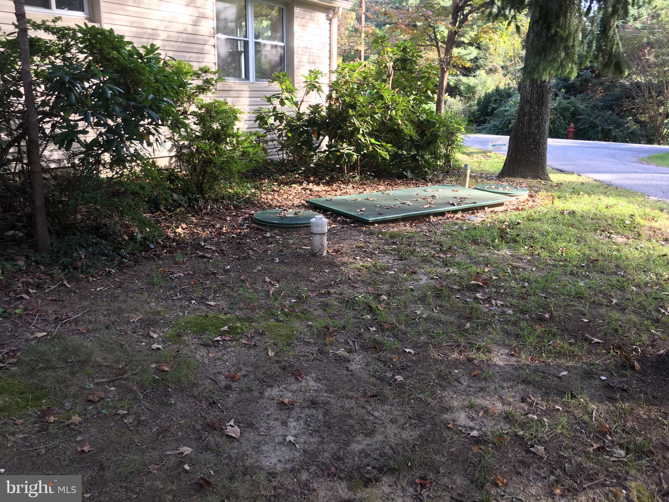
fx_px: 560
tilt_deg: -14.4
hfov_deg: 61.7
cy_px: 251
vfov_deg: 48.2
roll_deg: -0.4
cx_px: 334
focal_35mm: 29
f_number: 2.2
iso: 32
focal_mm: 4.15
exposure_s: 1/60
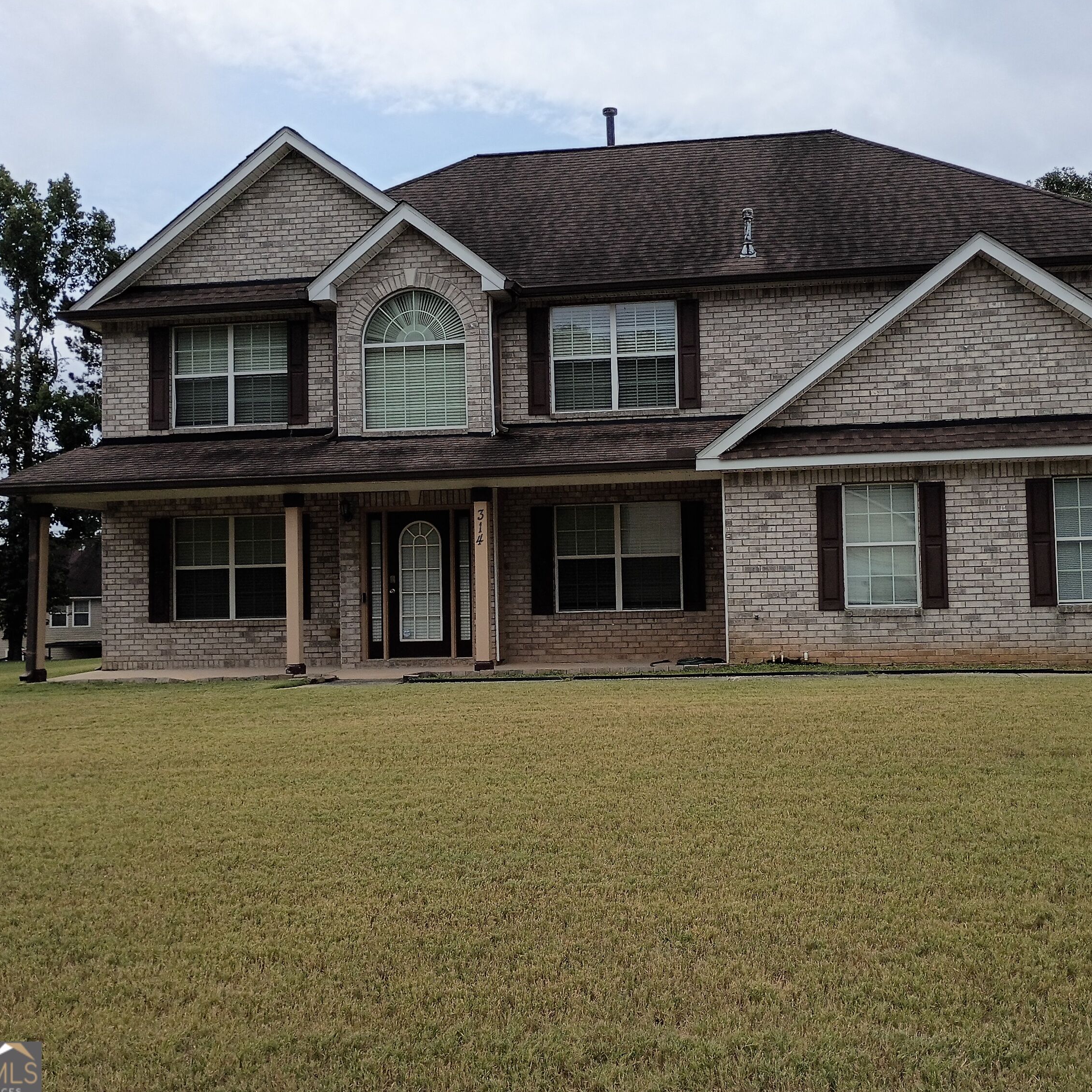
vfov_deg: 47.2
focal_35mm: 35
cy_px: 538
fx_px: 1249
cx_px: 620
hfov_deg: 47.1
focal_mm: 4.27
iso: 105
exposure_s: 1/1992
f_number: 1.8
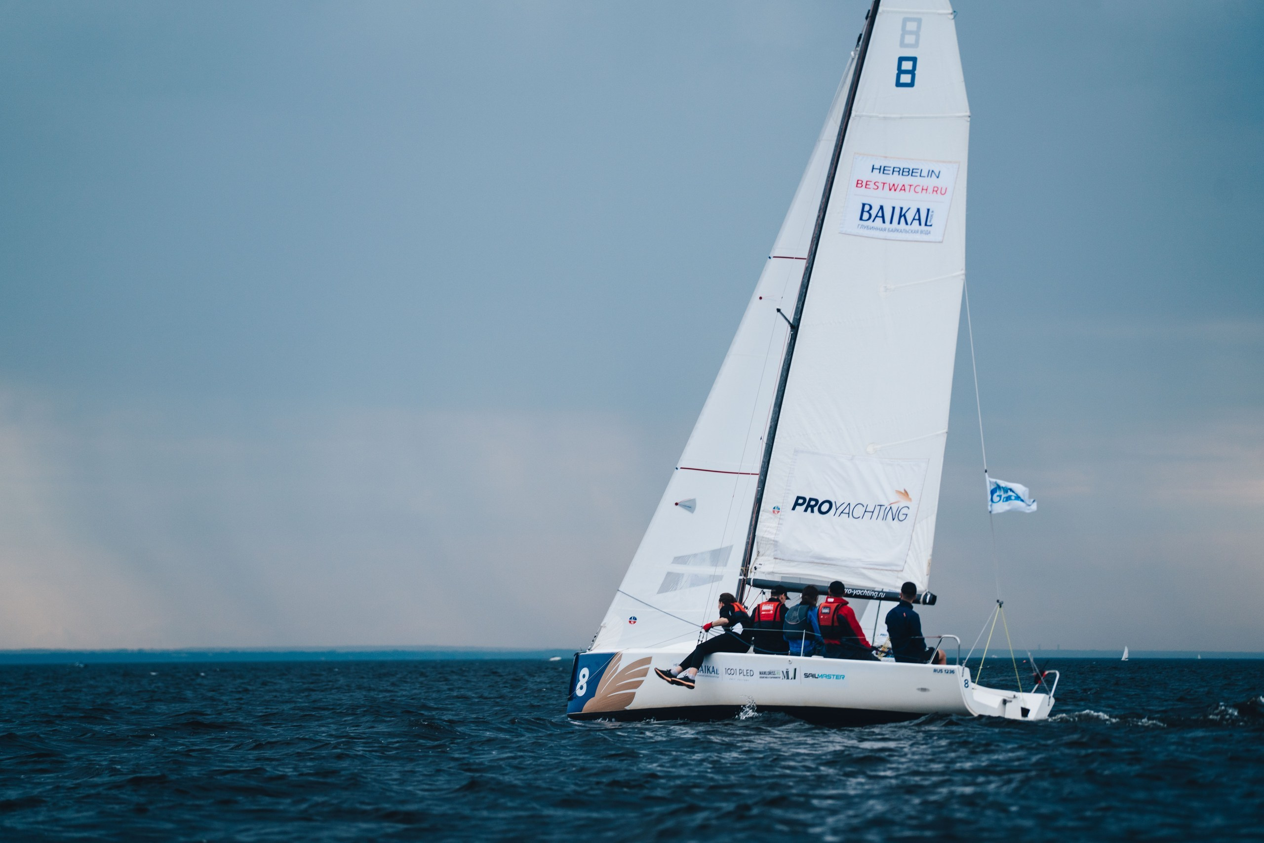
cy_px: 422
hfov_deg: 14.0
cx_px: 632
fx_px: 5133
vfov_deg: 9.4
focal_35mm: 146
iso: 400
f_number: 4
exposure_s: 1/800
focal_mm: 142
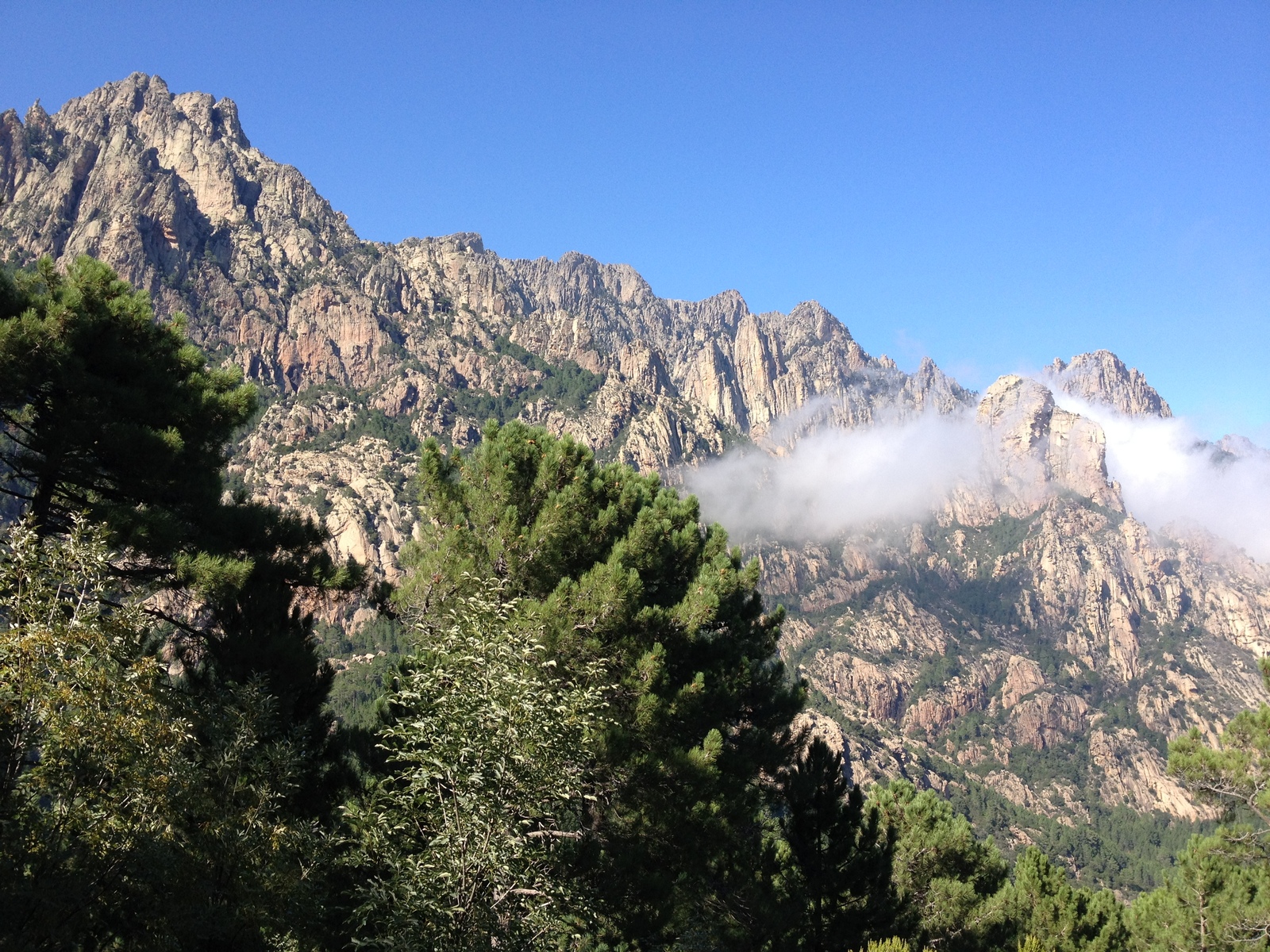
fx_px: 1284
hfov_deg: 52.6
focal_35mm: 35
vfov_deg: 40.7
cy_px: 476
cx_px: 635
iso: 64
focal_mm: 4.28
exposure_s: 1/836
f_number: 2.4
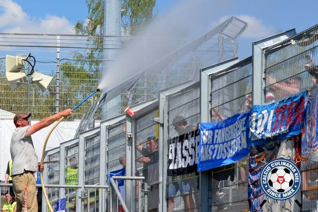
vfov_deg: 13.0
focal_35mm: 105
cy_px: 106
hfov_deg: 19.5
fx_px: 927
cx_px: 159
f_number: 6.3
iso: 400
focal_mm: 70
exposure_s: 1/1600
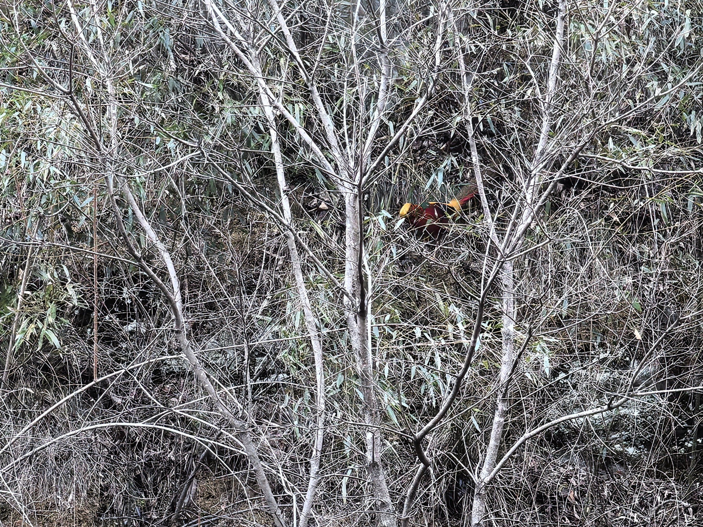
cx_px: 352
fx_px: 5605
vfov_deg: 5.4
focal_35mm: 276
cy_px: 264
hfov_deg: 7.2
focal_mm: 14.46
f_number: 3.4
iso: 200
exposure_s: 1/50
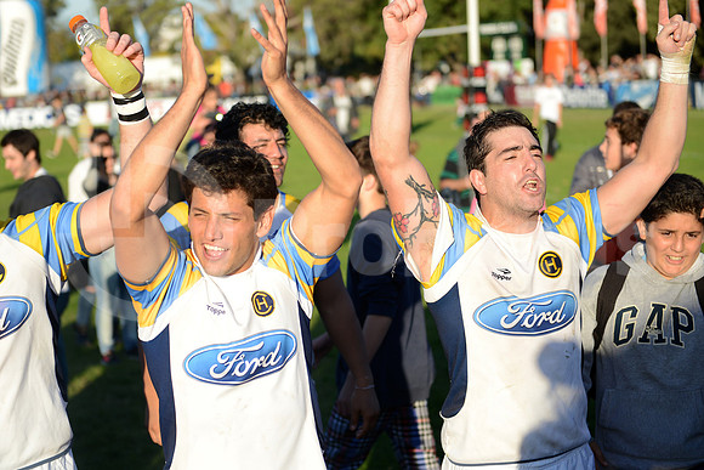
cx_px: 352
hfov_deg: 28.8
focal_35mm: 70
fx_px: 1369
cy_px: 235
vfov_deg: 19.5
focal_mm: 70
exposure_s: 1/2500
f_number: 2.8
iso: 320
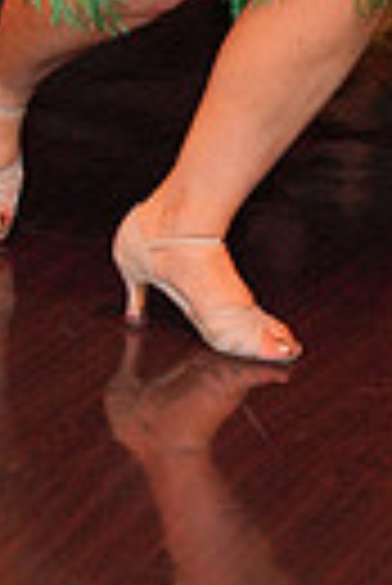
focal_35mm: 209
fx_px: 3404
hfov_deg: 6.6
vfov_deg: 9.4
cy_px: -482
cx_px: 439
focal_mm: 47
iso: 4000
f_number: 4
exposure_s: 1/200
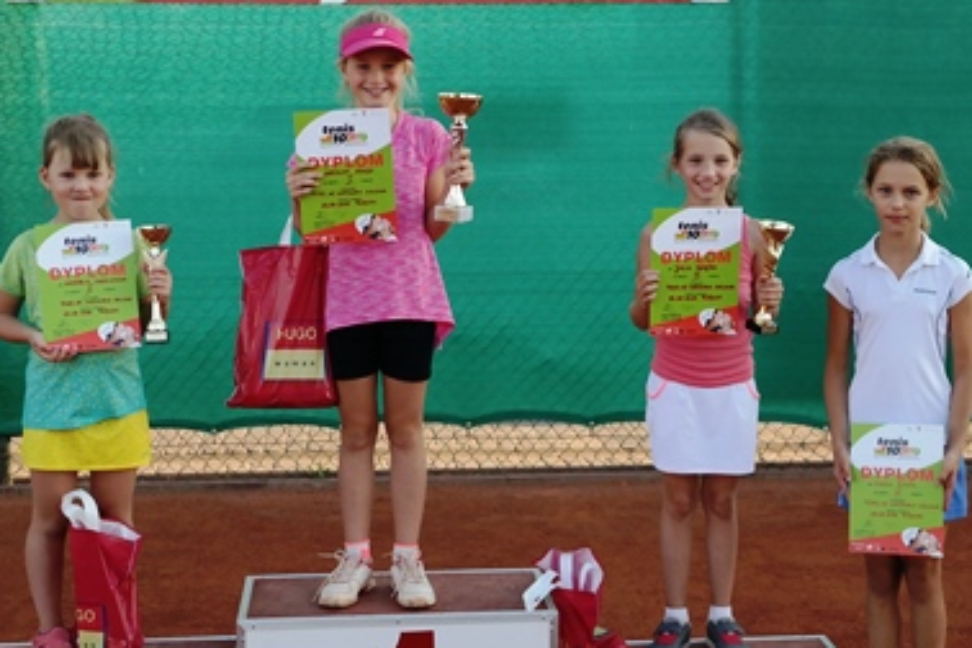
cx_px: 491
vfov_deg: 22.2
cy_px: 264
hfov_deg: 32.9
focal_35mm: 61
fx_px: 1647
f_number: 5.6
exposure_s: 1/500
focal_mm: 24
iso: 800
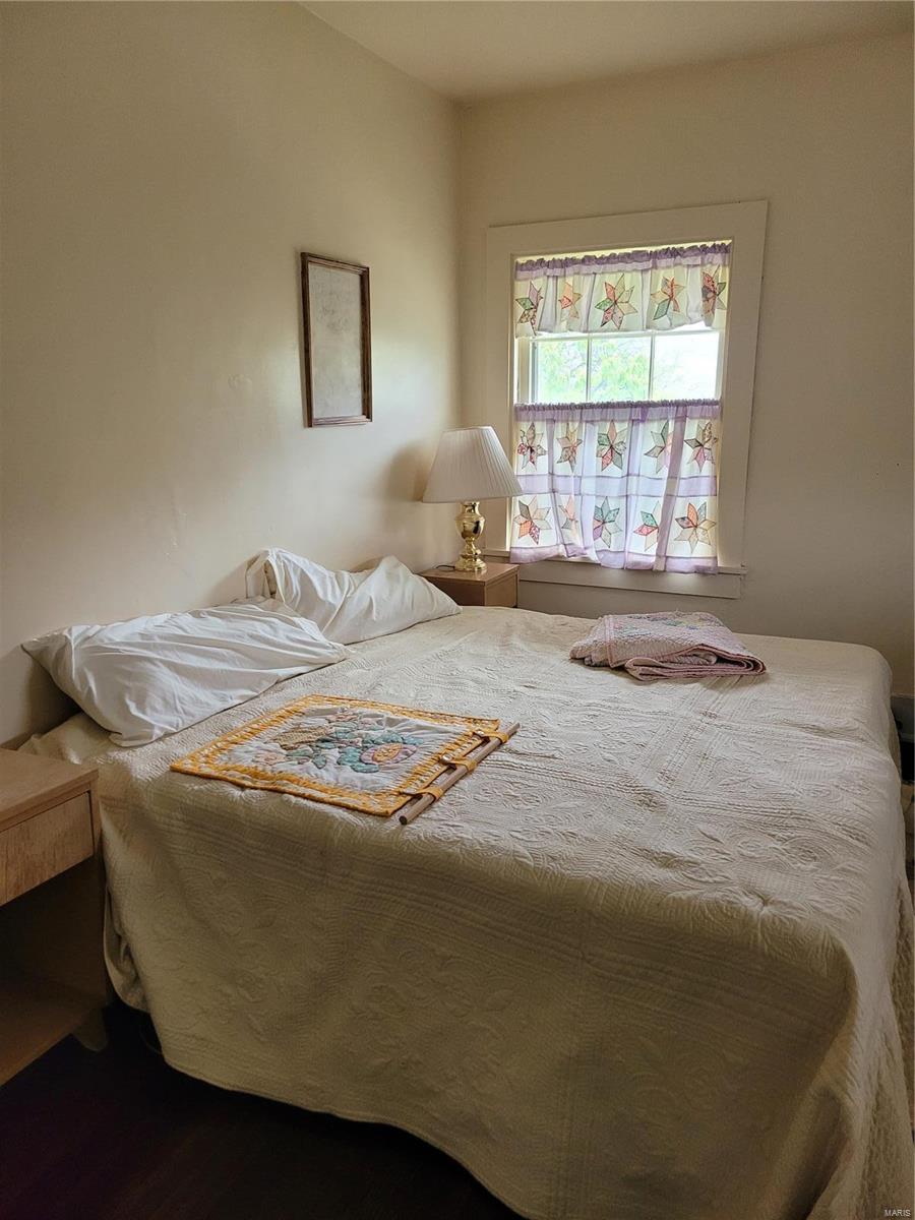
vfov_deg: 67.3
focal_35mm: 26
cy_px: 610
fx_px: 916
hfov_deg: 53.1
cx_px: 458
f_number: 1.8
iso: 320
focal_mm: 5.4
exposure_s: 1/120
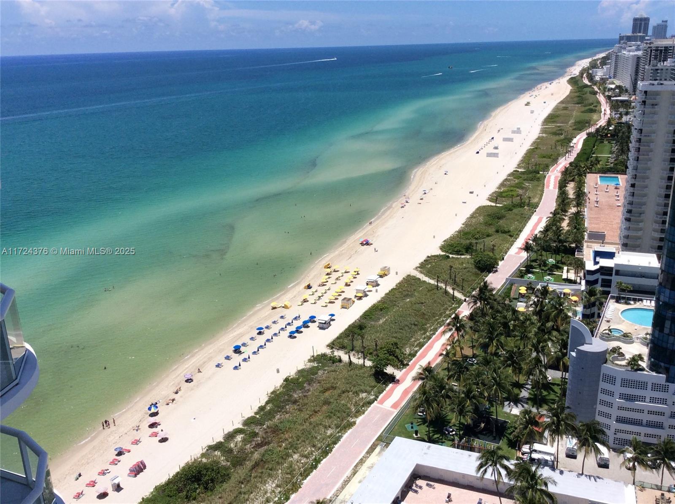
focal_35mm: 32
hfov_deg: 56.9
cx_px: 338
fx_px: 623
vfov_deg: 44.0
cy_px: 252
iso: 32
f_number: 2.4
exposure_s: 1/2203
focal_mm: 3.3
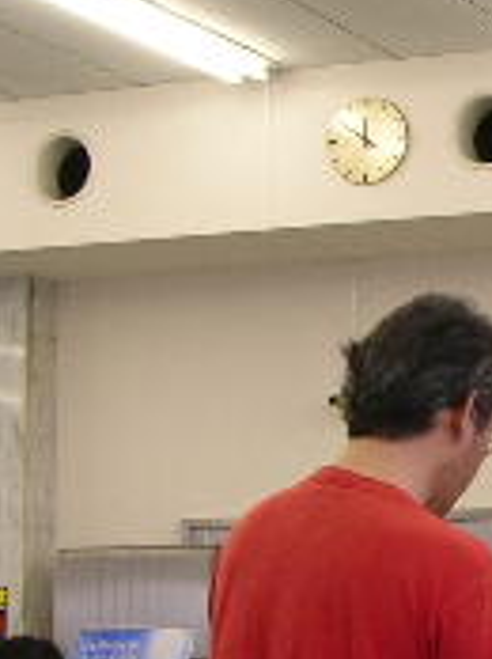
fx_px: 2451
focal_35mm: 129
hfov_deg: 11.0
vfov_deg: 15.2
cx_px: 746
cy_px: 489
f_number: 2.8
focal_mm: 5.8
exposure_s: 1/32
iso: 50
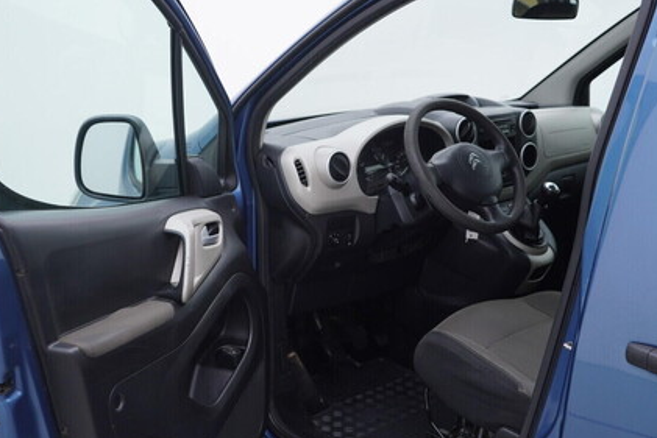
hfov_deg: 41.9
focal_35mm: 47
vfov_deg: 28.7
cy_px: 208
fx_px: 858
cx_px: 307
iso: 125
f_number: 3.5
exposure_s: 1/60
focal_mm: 24
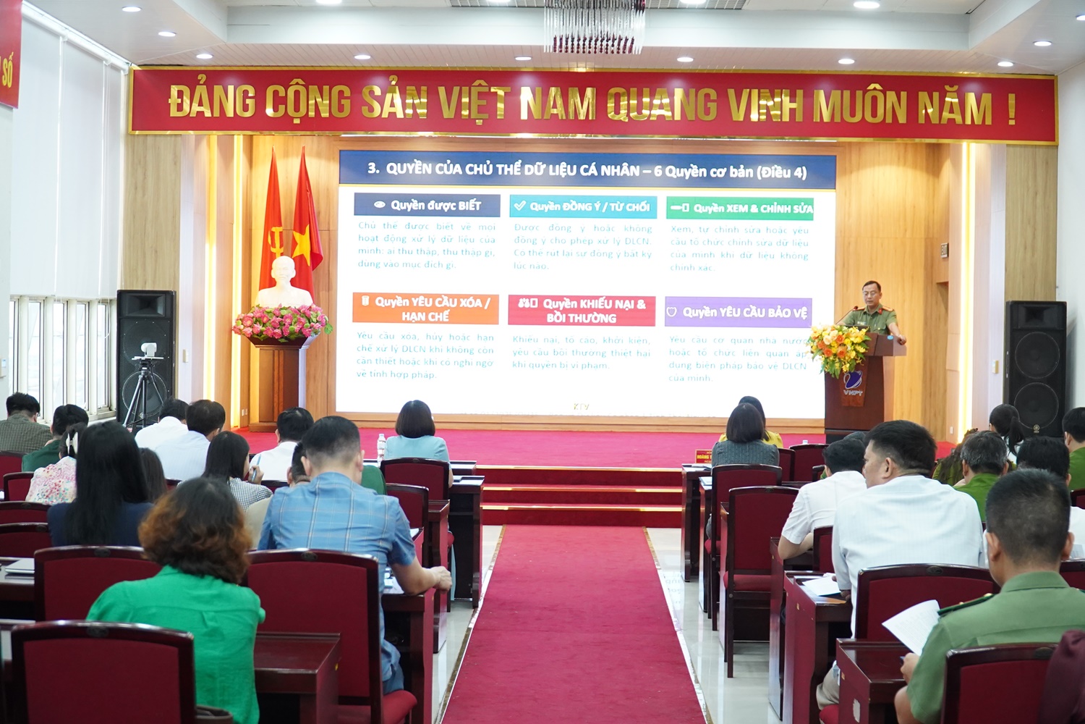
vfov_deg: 25.1
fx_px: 1627
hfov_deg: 36.9
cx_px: 542
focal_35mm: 54
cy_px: 362
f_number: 4
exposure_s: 1/160
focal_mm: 36
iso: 2500
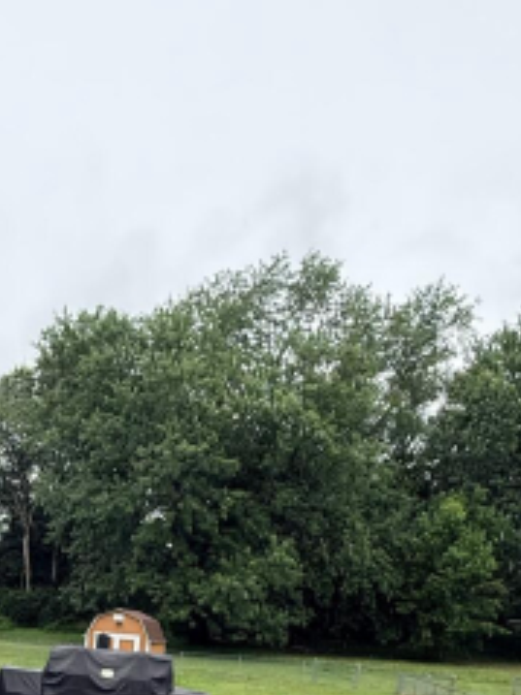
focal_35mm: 39
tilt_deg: -9.6
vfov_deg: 39.9
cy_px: 746
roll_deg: -3.0
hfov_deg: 35.1
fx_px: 783
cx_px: 73
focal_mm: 2.22
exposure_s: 1/498
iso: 64
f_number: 2.2
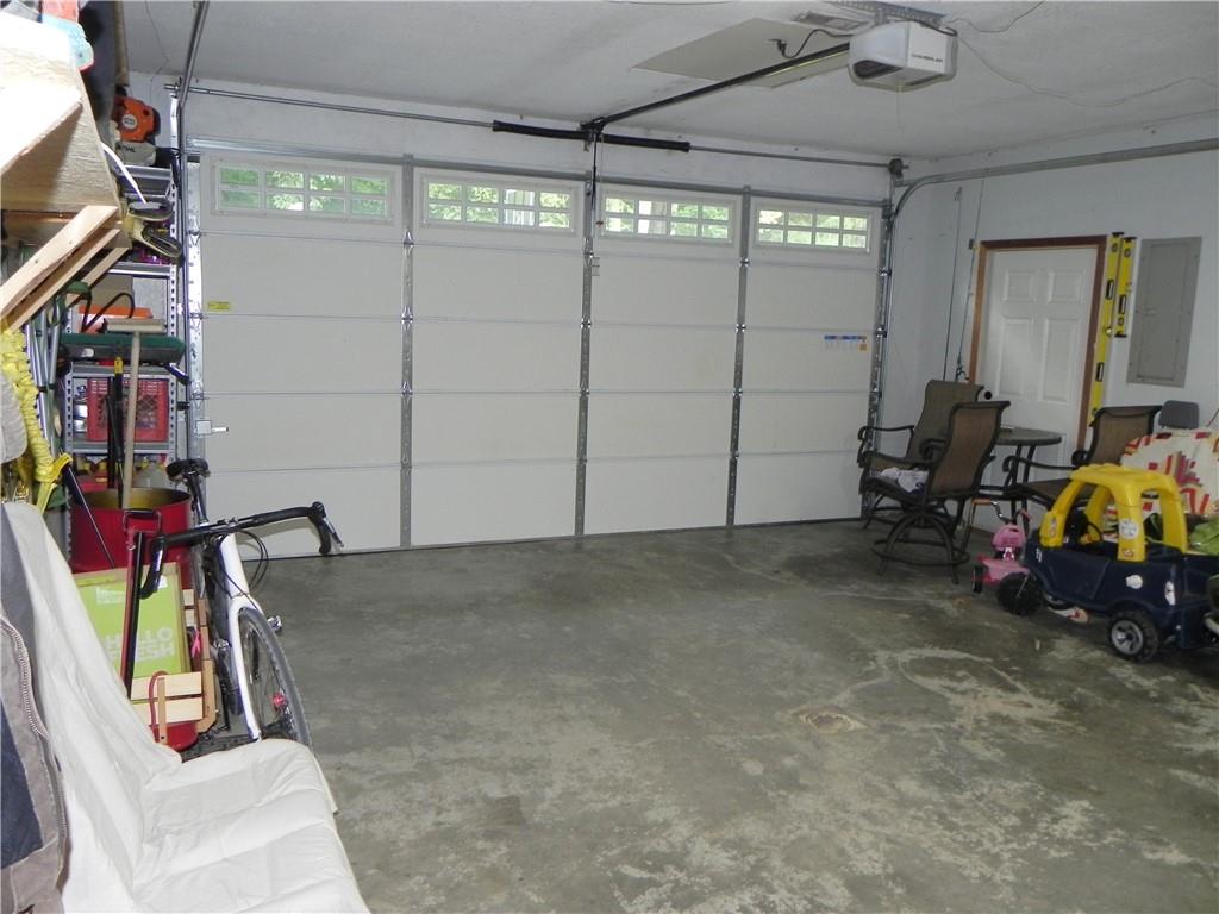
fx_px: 1021
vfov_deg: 48.2
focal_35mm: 29
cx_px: 610
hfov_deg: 61.7
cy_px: 457
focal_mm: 5.2
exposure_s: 1/30
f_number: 2.8
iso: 200
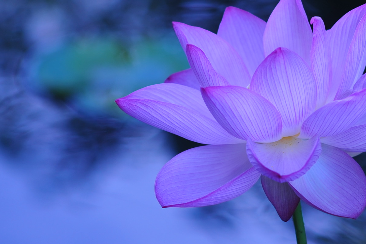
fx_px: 2927
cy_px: 138
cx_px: 222
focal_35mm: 288
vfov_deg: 4.8
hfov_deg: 7.2
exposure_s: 1/500
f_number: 2.5
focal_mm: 105
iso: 200
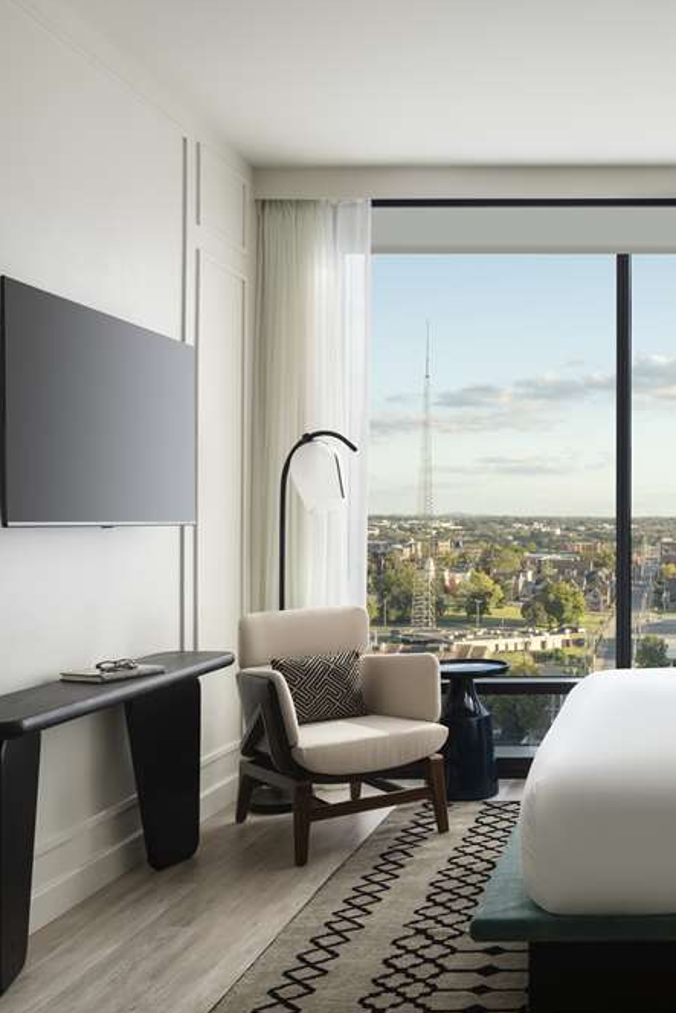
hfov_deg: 32.0
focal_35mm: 37
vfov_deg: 51.9
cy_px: 516
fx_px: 1042
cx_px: 731
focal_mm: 24
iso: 100
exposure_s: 1/10
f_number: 11
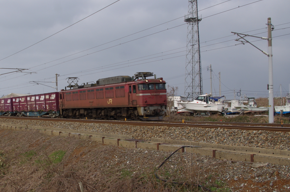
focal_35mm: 43
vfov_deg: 31.1
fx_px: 346
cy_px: 92
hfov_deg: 44.8
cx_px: 96
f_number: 5
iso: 200
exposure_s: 1/1000
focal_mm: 18
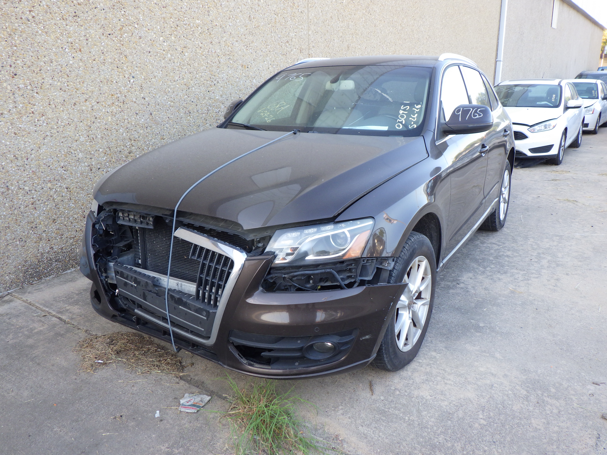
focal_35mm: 28
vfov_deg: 49.7
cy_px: 228
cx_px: 304
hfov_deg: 63.4
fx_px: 491
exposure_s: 1/80
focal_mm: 5
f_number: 3.5
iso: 125
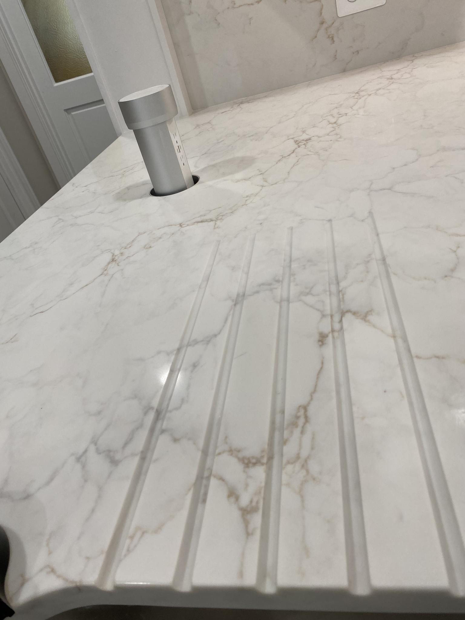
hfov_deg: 53.1
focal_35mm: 26
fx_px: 466
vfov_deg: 67.3
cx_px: 232
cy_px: 310
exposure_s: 1/120
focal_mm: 4.25
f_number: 1.8
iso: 80
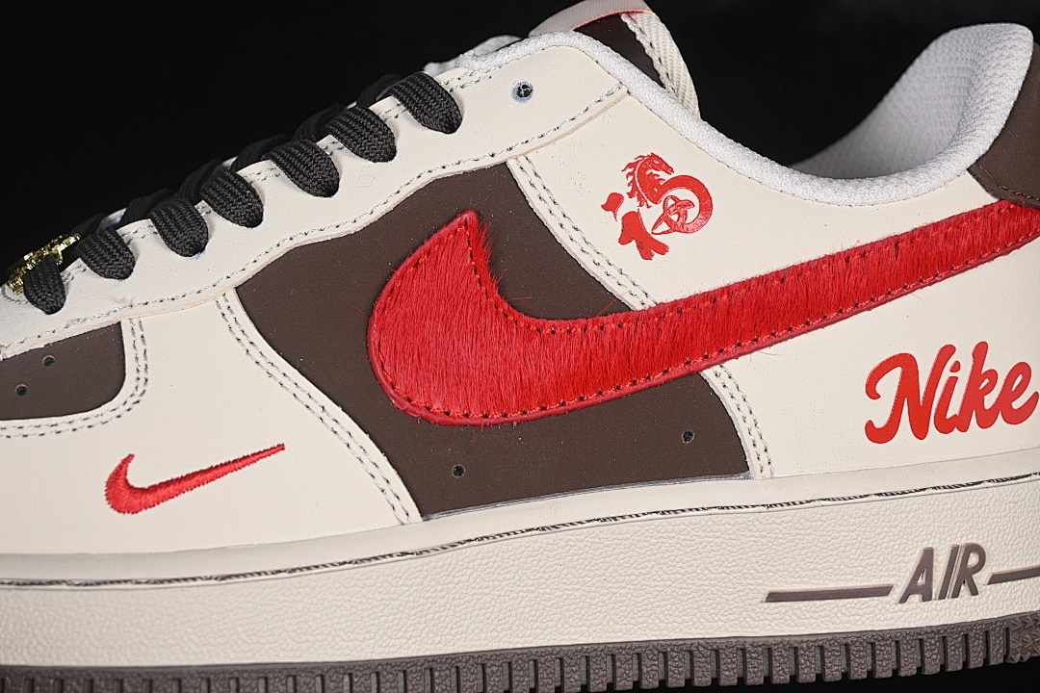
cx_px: 520
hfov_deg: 27.0
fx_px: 2166
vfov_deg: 18.2
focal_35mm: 75
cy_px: 346
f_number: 7.1
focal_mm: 50
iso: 160
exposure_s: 1/80
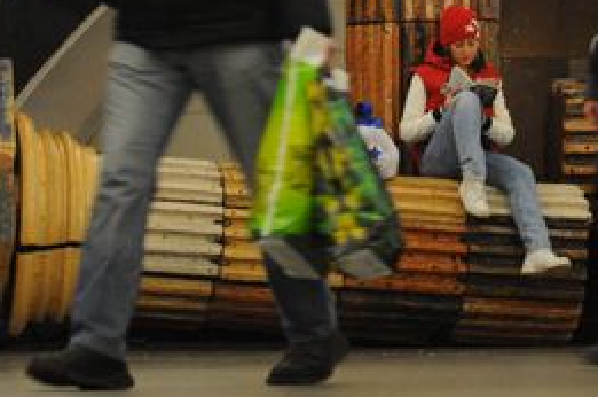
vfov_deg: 5.9
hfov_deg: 8.9
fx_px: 3830
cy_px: -9
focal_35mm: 231
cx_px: 488
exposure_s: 1/50
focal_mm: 86
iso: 3200
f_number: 5.6
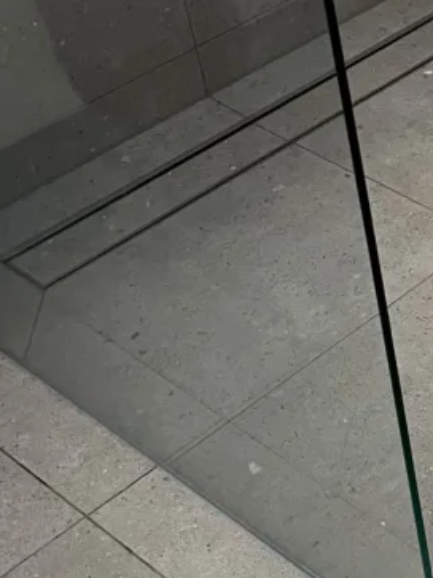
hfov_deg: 15.4
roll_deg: +2.3
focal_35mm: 86
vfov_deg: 22.6
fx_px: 1435
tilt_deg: -37.2
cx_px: 710
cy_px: 175
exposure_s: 1/60
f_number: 1.6
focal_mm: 5.1
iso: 200
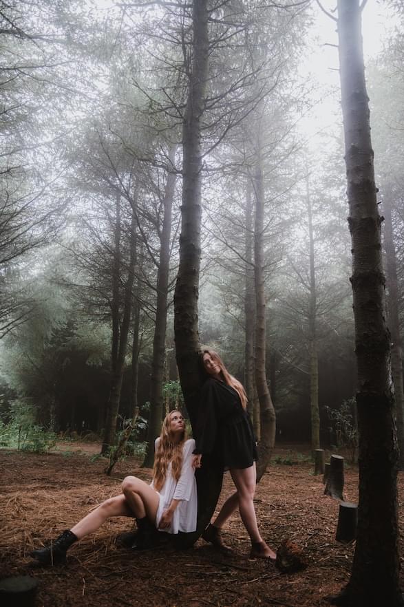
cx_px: 202
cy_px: 304
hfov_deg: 53.1
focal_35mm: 24
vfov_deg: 73.8
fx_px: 404
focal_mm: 24
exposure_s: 1/80
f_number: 4.5
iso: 1250
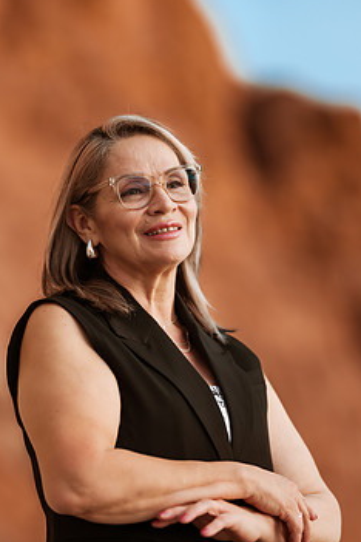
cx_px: 168
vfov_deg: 11.9
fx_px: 2602
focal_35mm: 173
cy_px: 303
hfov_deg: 7.9
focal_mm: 135
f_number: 1.8
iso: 100
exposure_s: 1/3200
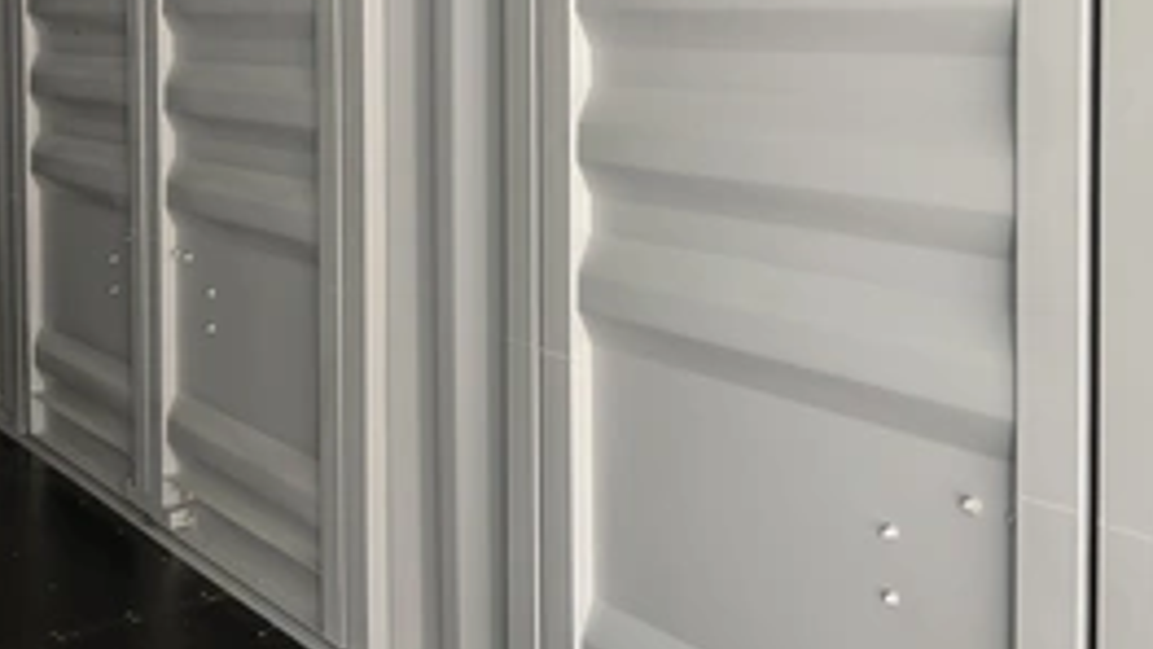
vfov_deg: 24.2
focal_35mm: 48
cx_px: 530
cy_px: 61
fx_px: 1468
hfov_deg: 42.9
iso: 25
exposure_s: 1/122
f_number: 1.8
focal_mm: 3
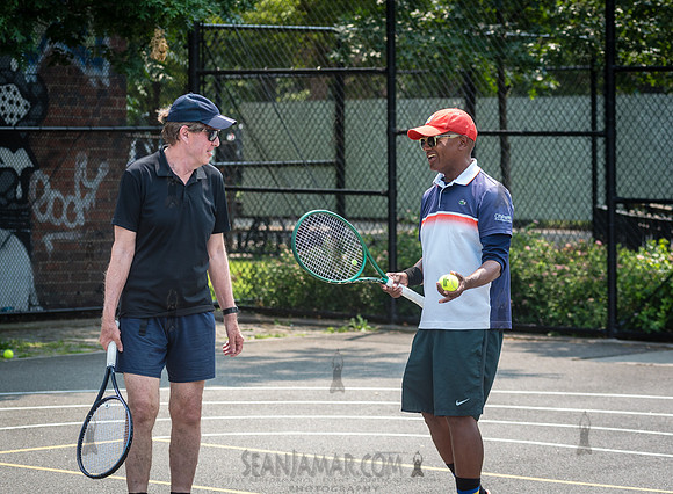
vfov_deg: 9.5
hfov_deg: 12.8
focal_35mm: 155
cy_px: 199
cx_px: 220
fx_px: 2985
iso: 200
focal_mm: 112
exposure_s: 1/1250
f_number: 4.5
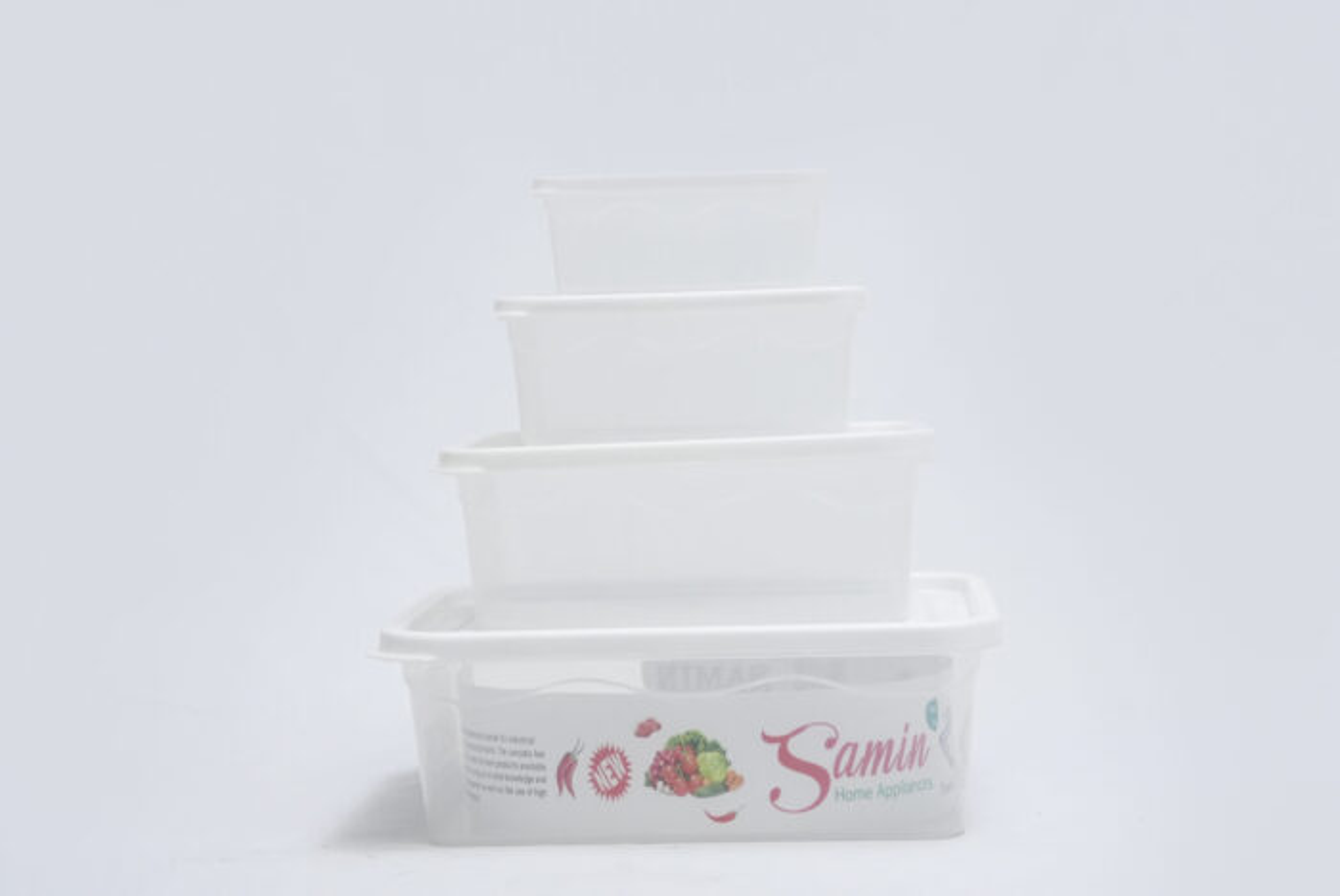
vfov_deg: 19.5
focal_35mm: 70
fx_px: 2608
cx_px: 670
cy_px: 448
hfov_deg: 28.8
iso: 6400
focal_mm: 70
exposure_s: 1/160
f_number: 16
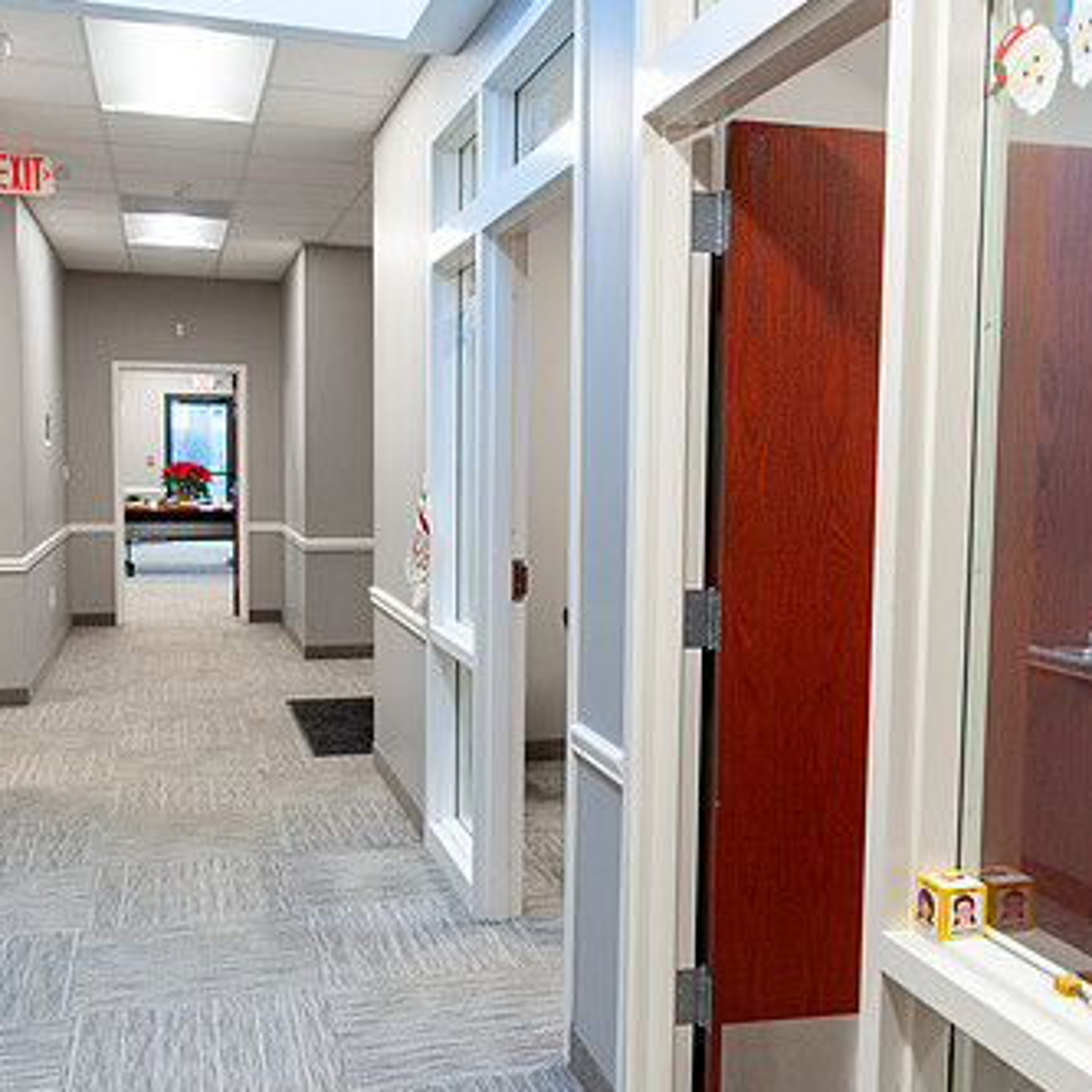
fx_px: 1321
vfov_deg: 44.9
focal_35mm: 37
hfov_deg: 44.8
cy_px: 551
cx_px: 620
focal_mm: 24
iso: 640
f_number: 3.2
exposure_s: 1/125
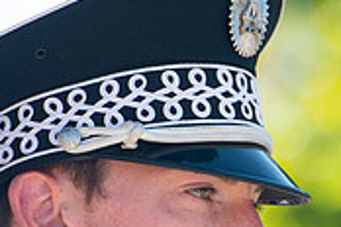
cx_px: 431
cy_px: 325
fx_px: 6308
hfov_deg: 3.1
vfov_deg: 2.1
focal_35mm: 666
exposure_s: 1/1000
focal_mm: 200
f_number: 4.5
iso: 200
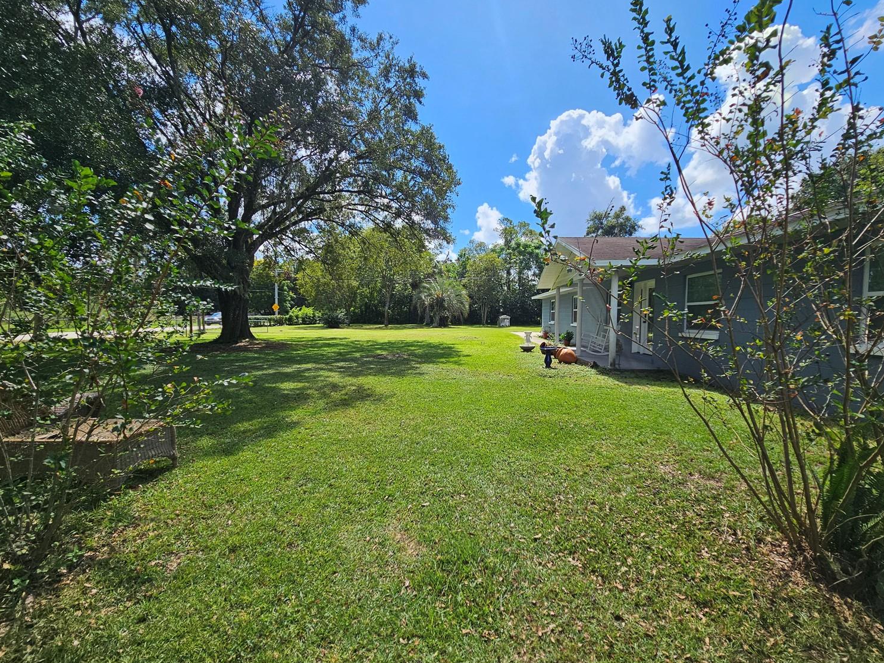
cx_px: 462
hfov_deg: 102.0
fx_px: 357
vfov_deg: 85.7
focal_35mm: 14
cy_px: 337
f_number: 2.2
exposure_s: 1/2163
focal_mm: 2.2
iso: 50
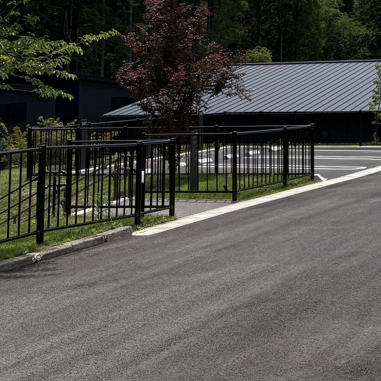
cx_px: 518
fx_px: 946
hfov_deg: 20.5
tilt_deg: +6.6
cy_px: -68
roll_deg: +1.5
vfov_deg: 21.3
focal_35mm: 76
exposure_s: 1/6329
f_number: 1.6
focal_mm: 5.96
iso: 50
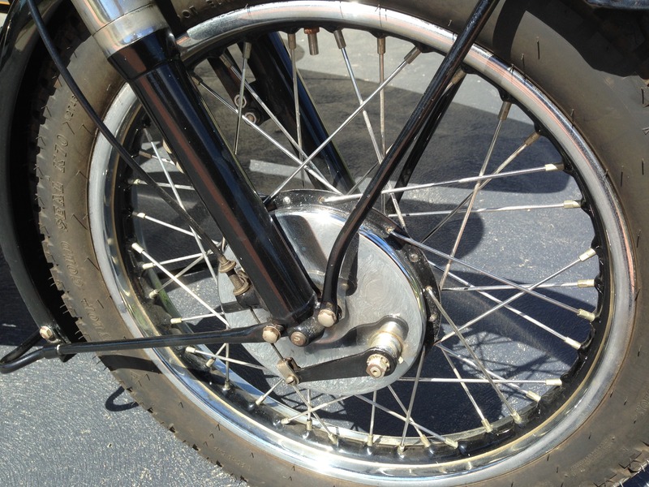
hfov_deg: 55.4
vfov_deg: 42.9
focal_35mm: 33
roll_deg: -0.7
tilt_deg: -31.2
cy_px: 244
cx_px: 324
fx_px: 619
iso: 50
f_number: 2.4
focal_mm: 4.12
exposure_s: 1/630
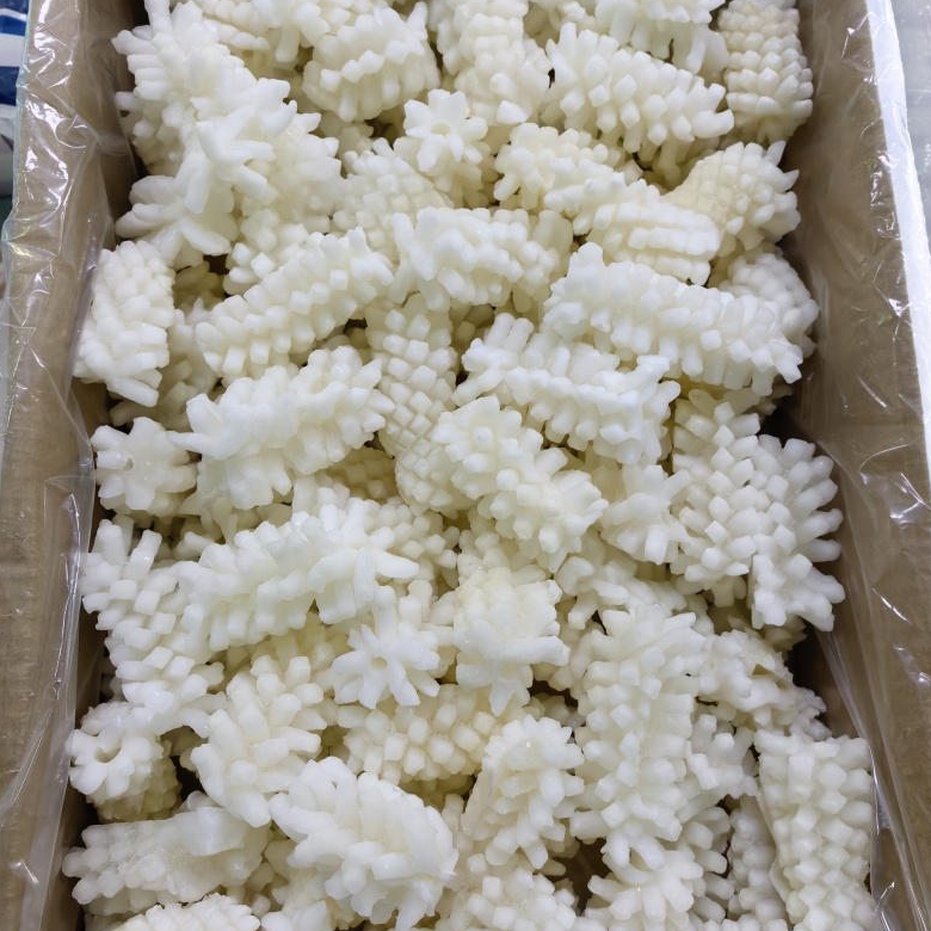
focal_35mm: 29
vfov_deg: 55.6
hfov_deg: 55.6
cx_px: 460
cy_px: 477
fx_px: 882
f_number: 4
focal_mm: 6.98
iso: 500
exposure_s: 1/33.3
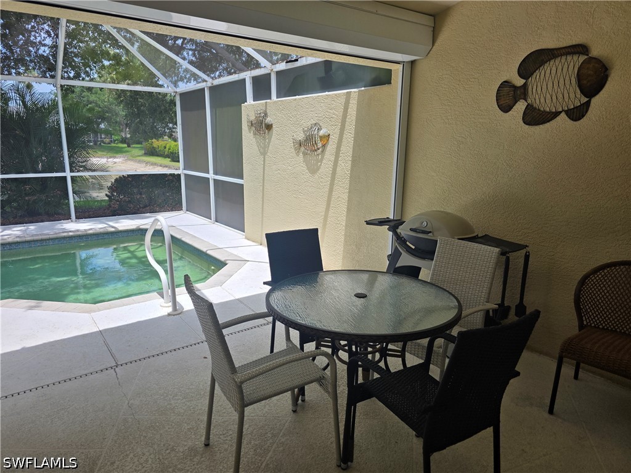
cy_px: 236
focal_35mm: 23
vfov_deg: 58.9
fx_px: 419
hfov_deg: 73.9
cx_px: 316
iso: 80
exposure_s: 1/3972
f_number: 1.7
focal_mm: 6.3
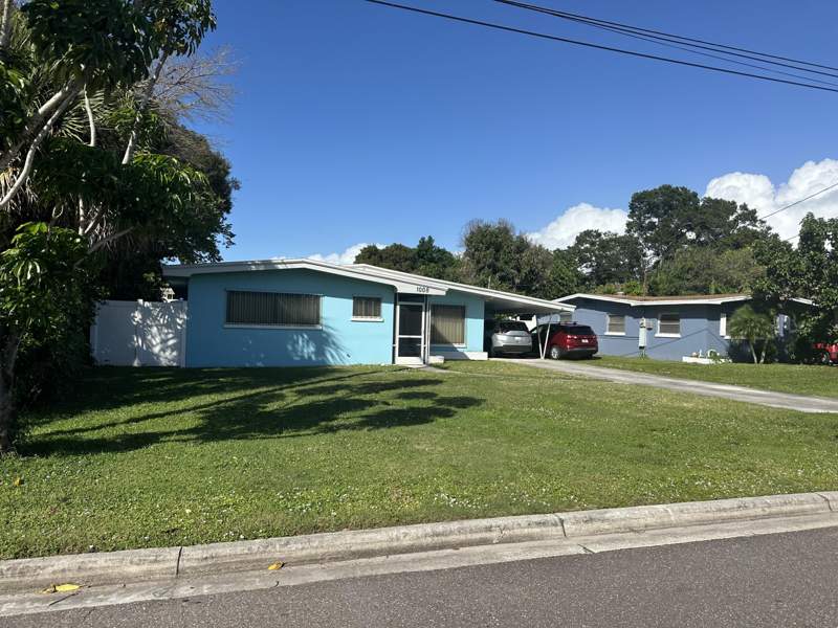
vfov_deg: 56.8
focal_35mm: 24
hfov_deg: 71.6
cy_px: 314
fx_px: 581
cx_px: 419
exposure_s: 1/5263
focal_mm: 6.86
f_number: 1.78
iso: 80
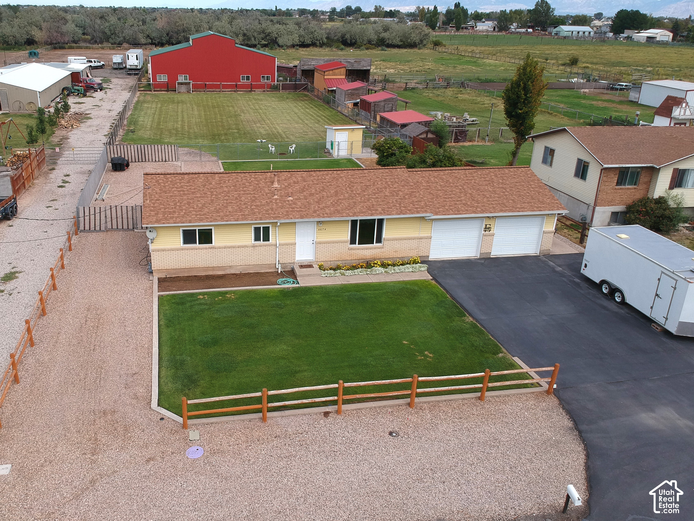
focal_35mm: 25
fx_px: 501
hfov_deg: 69.4
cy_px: 260
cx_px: 347
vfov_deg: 54.9
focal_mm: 4.49
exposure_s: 1/800
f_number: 2.6
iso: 100
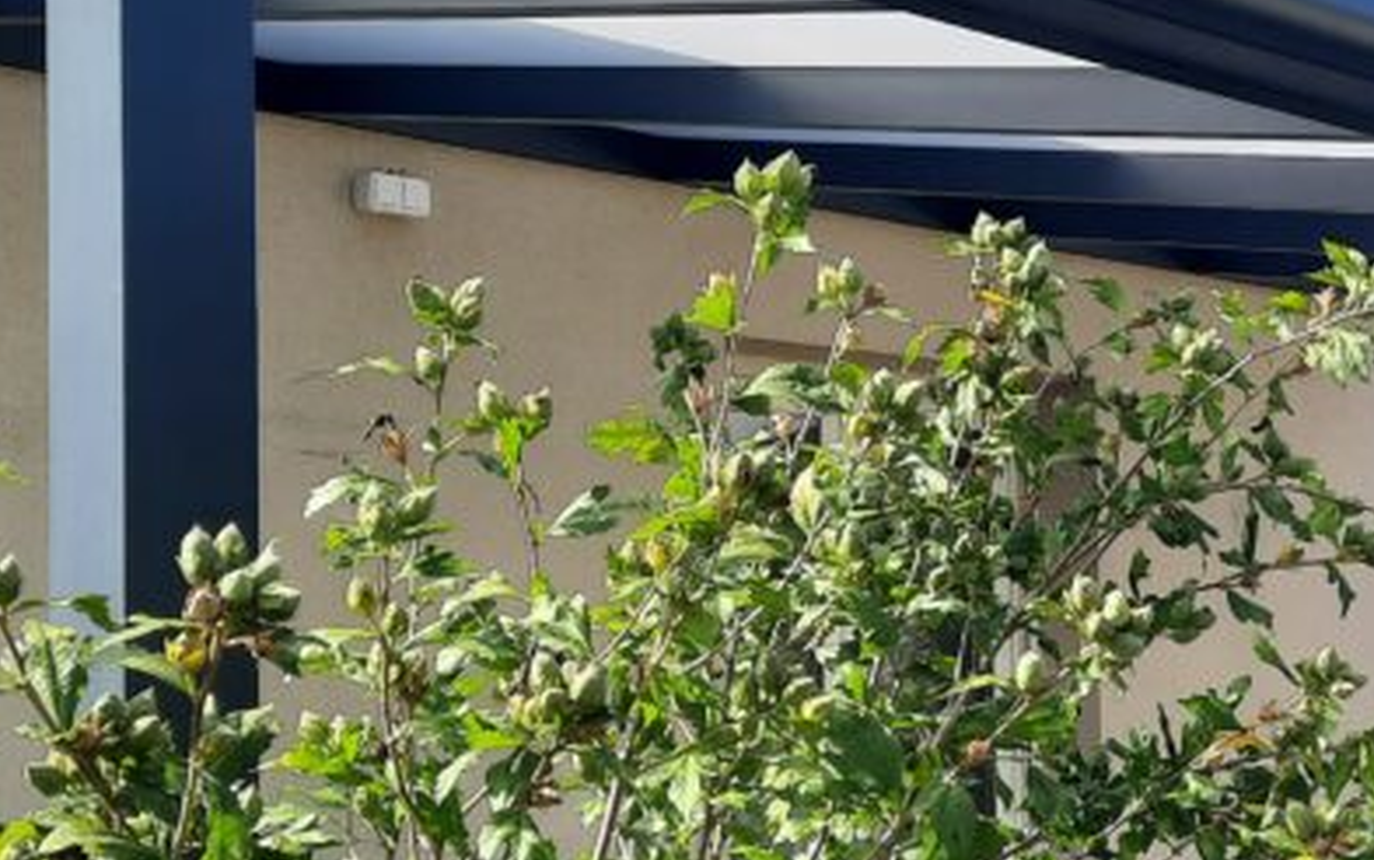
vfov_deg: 18.8
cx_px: 1112
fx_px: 2585
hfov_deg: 29.1
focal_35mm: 69
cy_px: 587
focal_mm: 4.6
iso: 32
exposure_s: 1/396
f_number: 2
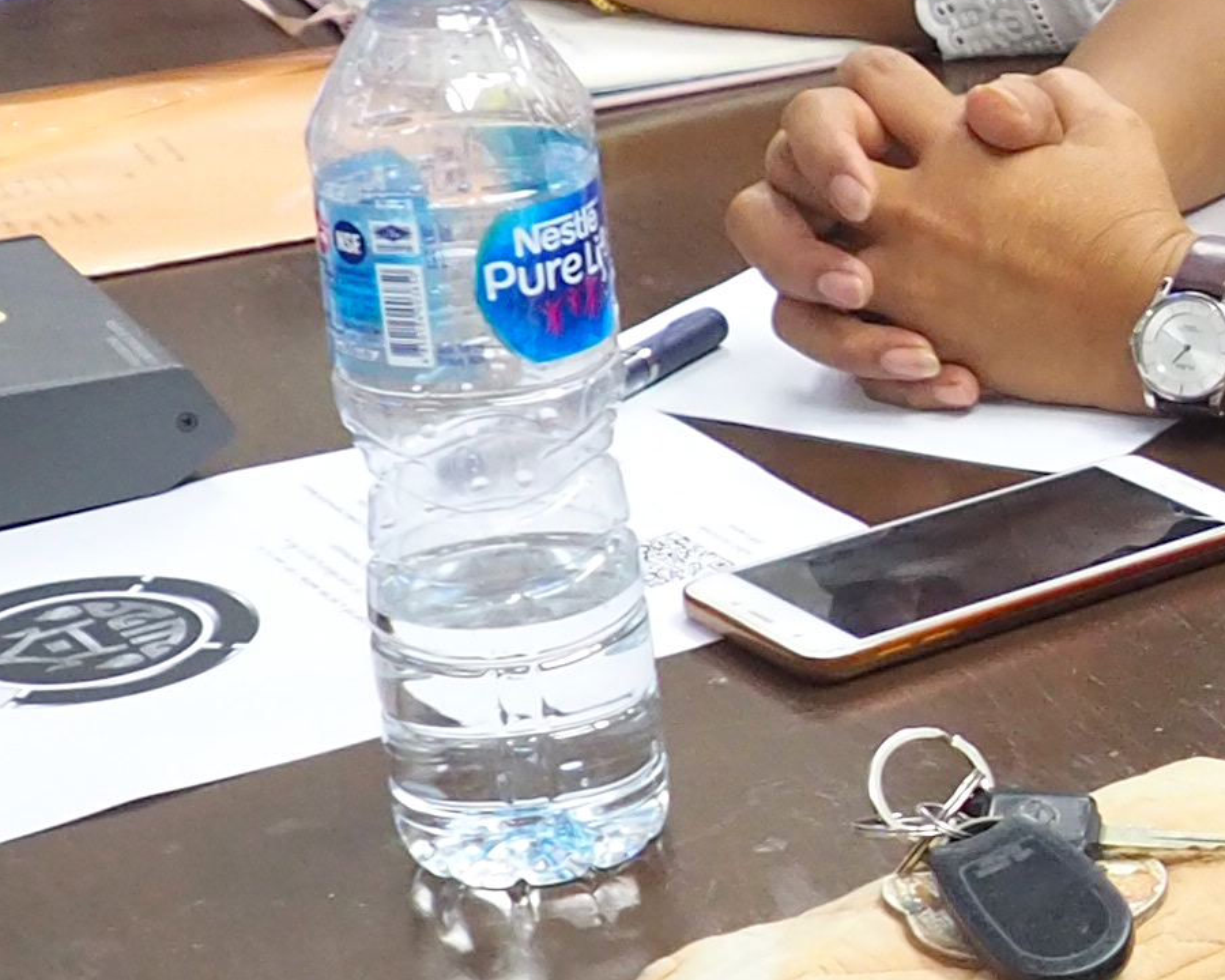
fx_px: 4351
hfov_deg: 14.5
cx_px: 2057
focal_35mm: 120
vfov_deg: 12.9
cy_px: 437
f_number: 3.5
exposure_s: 1/60
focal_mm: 12
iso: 800
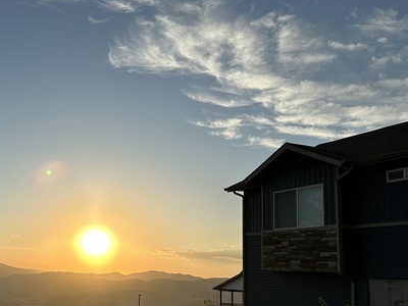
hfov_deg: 44.1
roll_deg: -3.1
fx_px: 471
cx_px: 71
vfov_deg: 35.6
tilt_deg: +8.3
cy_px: 204
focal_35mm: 40
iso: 80
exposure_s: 1/6623
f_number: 1.78
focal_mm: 6.86
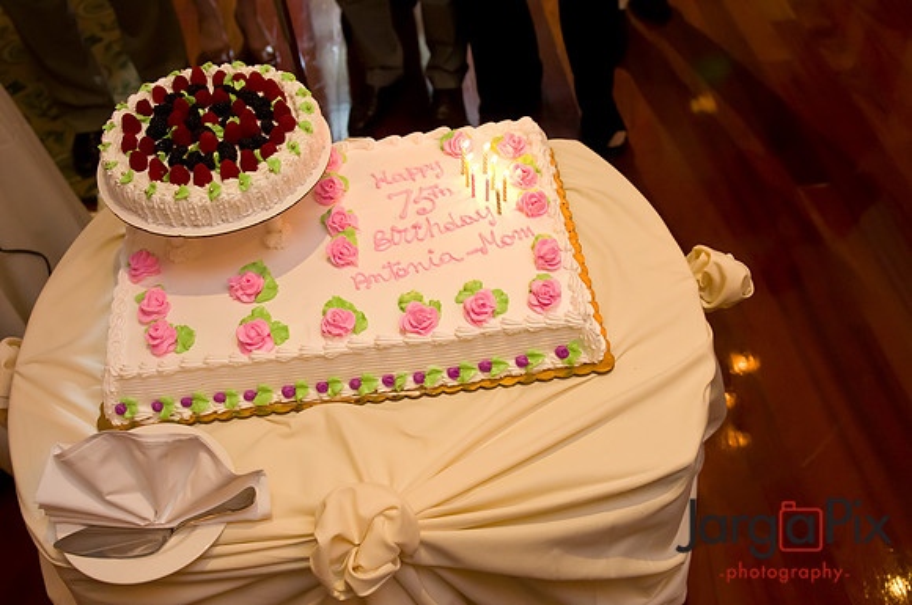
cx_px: 456
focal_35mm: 36
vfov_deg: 36.8
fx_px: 911
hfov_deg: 53.2
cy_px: 302
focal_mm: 24
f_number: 3.2
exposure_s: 1/160
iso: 1250
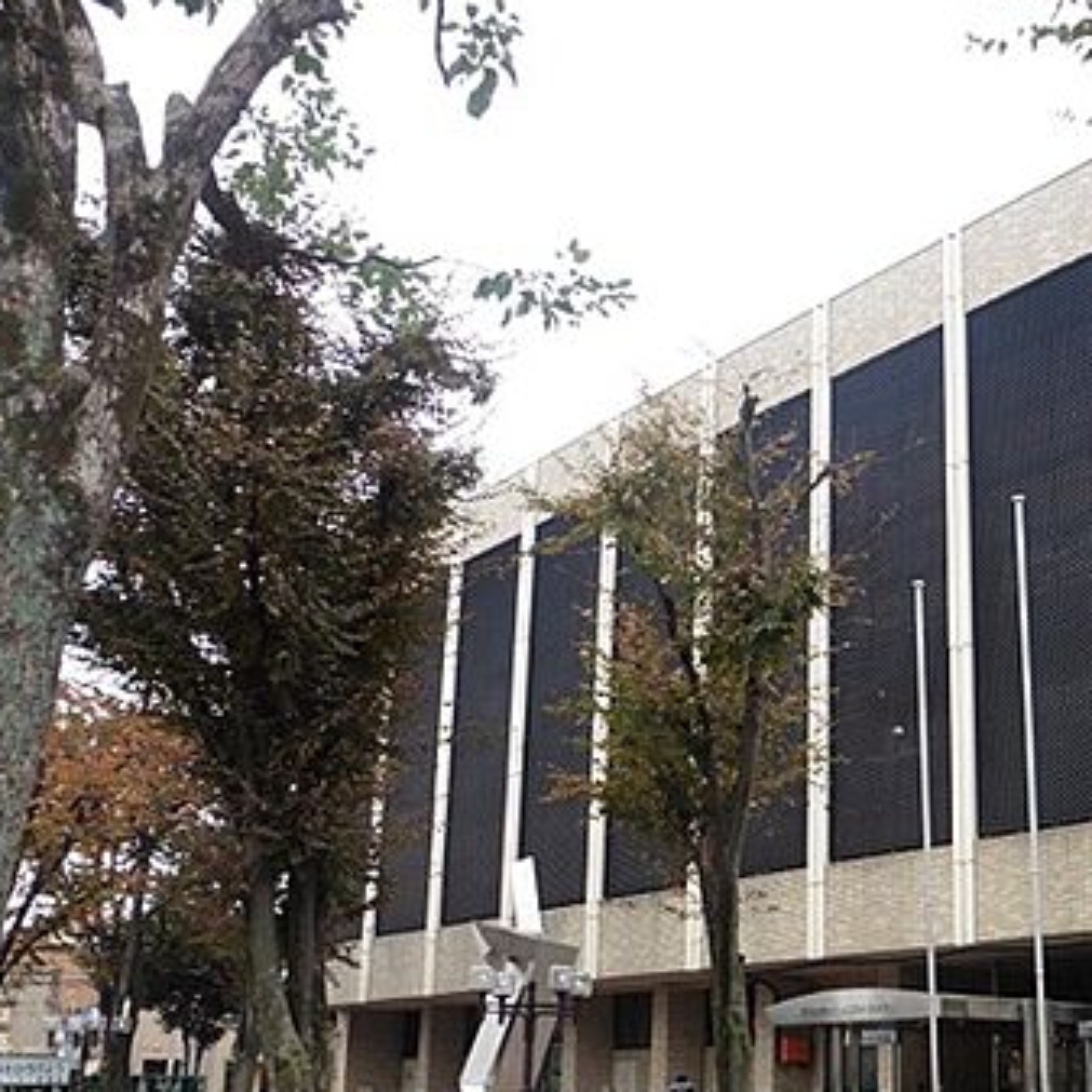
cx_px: 859
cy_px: 737
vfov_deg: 42.2
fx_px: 1392
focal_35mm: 39
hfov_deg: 41.2
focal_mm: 4.3
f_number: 3.3
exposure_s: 1/60
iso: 100
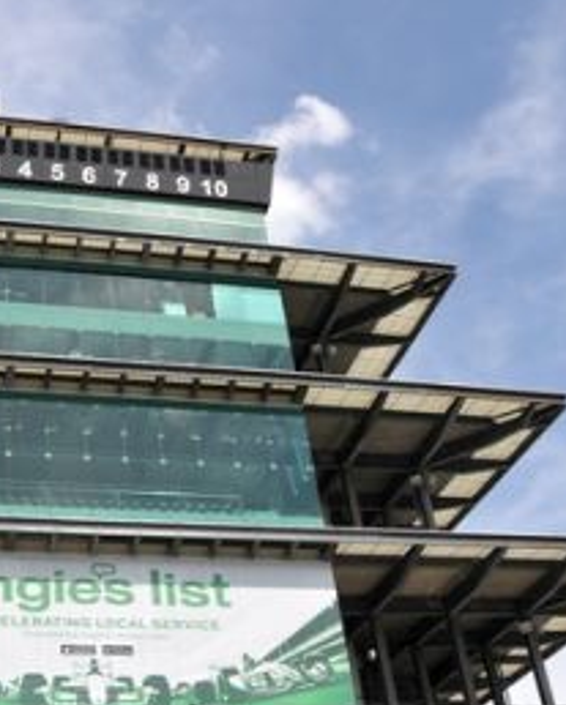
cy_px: 440
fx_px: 1024
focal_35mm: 49
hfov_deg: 30.2
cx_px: 116
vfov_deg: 37.8
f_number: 5
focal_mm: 18
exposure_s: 1/1600
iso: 200
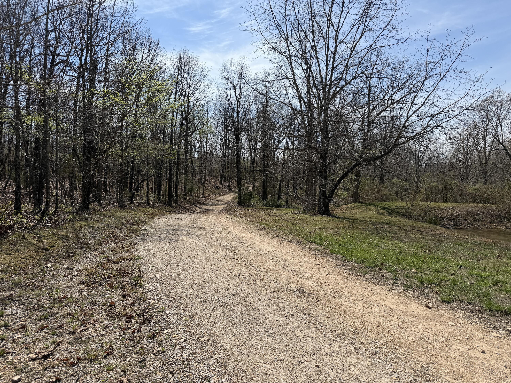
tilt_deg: -2.9
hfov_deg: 71.6
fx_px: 354
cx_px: 256
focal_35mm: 24
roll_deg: +0.3
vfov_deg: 56.8
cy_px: 192
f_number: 1.78
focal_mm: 6.76
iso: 80
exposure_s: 1/5714
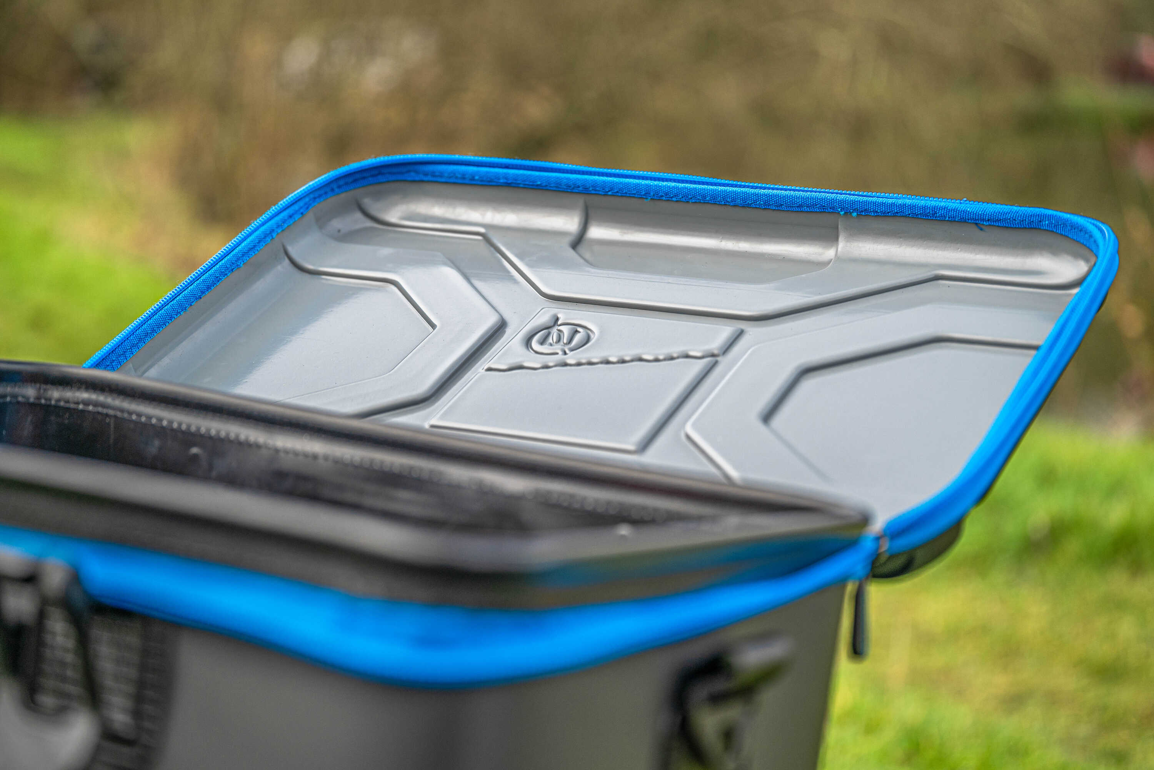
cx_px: 577
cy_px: 385
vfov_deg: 19.5
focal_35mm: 70
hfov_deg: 28.8
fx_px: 2244
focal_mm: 70
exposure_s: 1/200
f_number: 2.8
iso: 320
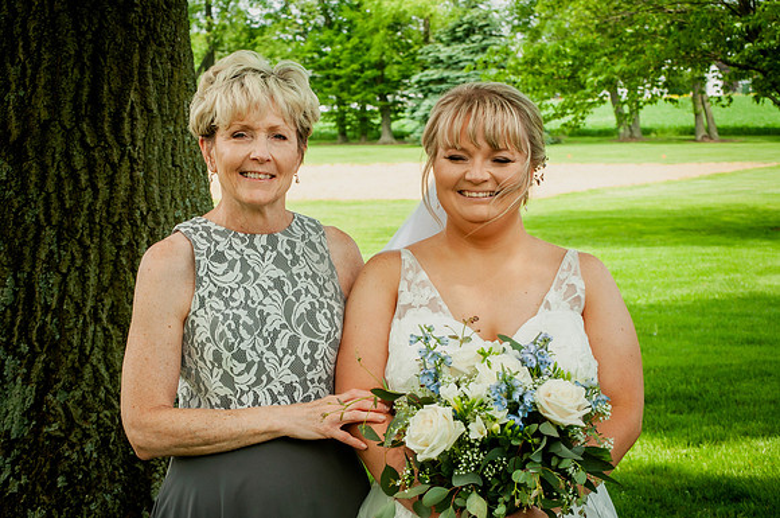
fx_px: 1785
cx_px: 390
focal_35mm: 82
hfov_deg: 24.6
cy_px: 259
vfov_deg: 16.5
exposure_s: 1/250
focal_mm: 55
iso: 200
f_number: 8
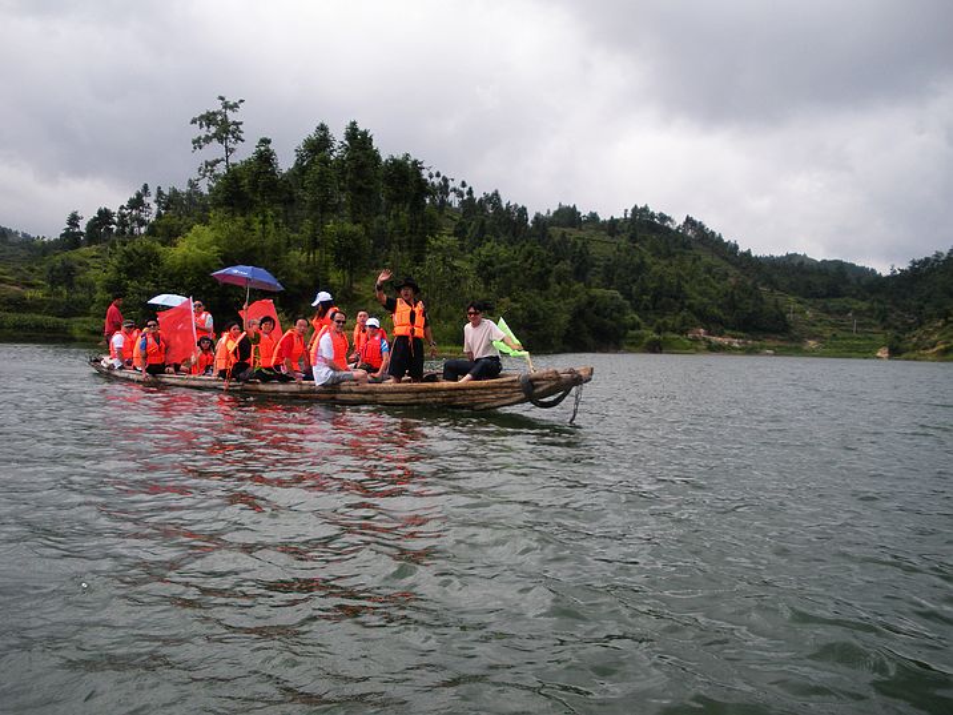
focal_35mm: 36
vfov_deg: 39.7
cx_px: 476
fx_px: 991
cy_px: 358
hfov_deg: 51.4
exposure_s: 1/440
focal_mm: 6.3
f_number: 3.5
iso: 64
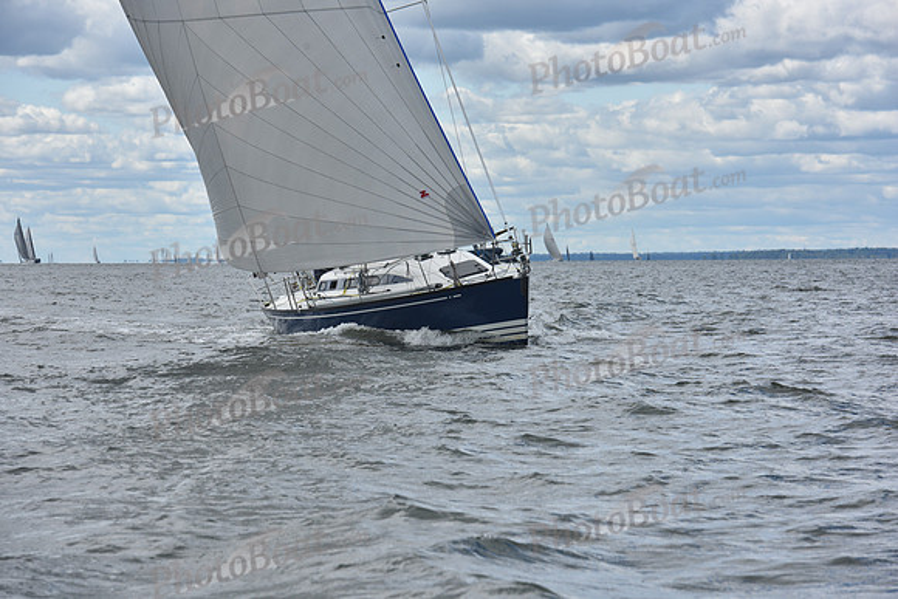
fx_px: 3992
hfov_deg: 12.8
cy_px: 300
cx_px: 449
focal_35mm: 160
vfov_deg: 8.6
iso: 250
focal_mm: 160
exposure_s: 1/800
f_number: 10
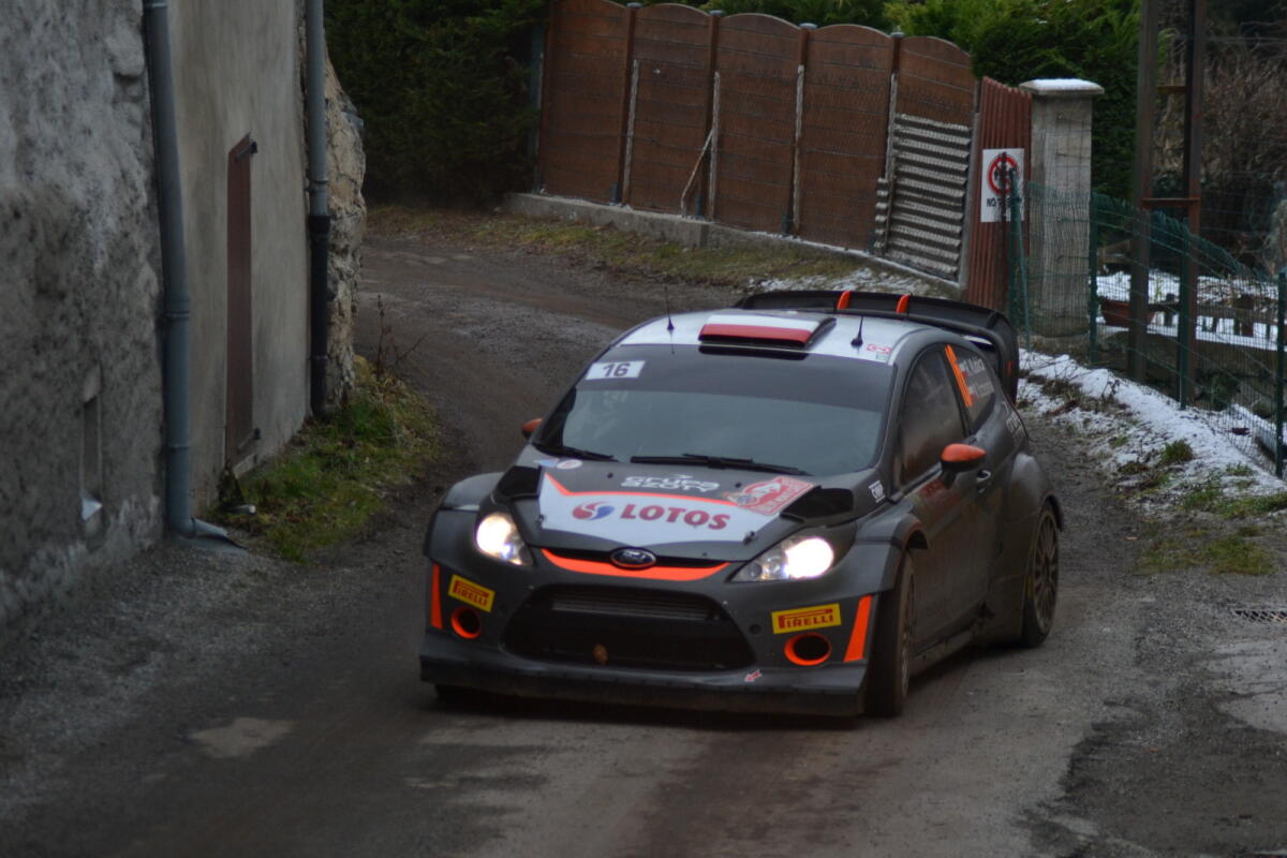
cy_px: 429
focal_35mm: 232
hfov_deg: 8.9
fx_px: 8311
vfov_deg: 5.9
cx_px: 644
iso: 500
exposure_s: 1/500
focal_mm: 155
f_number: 4.5
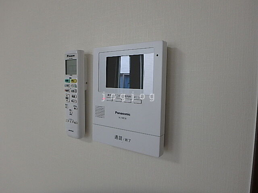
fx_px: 157
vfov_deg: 63.4
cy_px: 96
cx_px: 129
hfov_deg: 79.0
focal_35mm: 21
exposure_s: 1/40
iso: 200
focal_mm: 3.7
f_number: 3.5
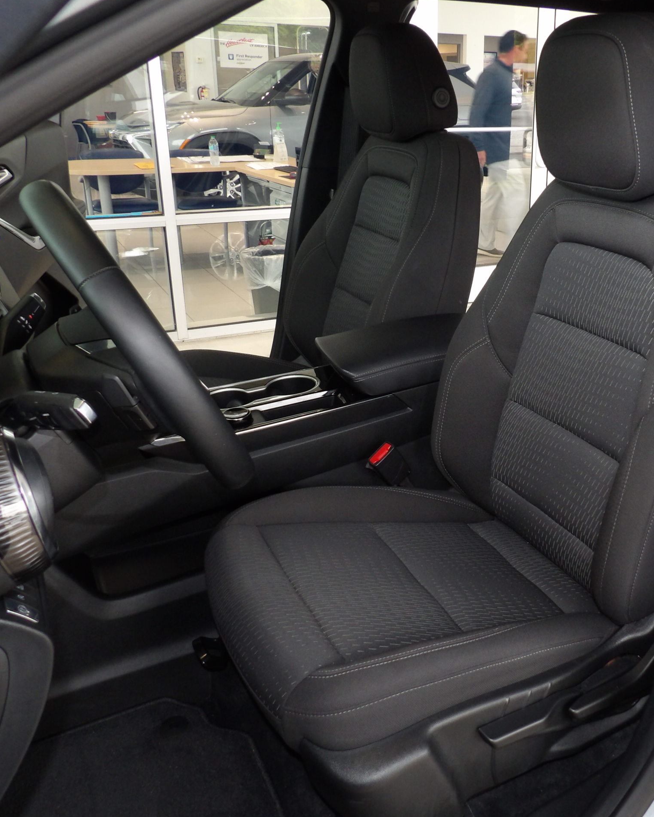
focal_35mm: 32
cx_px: 461
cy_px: 406
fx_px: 774
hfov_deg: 44.8
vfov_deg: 55.7
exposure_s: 1/33
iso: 200
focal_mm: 4.3
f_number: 3.2
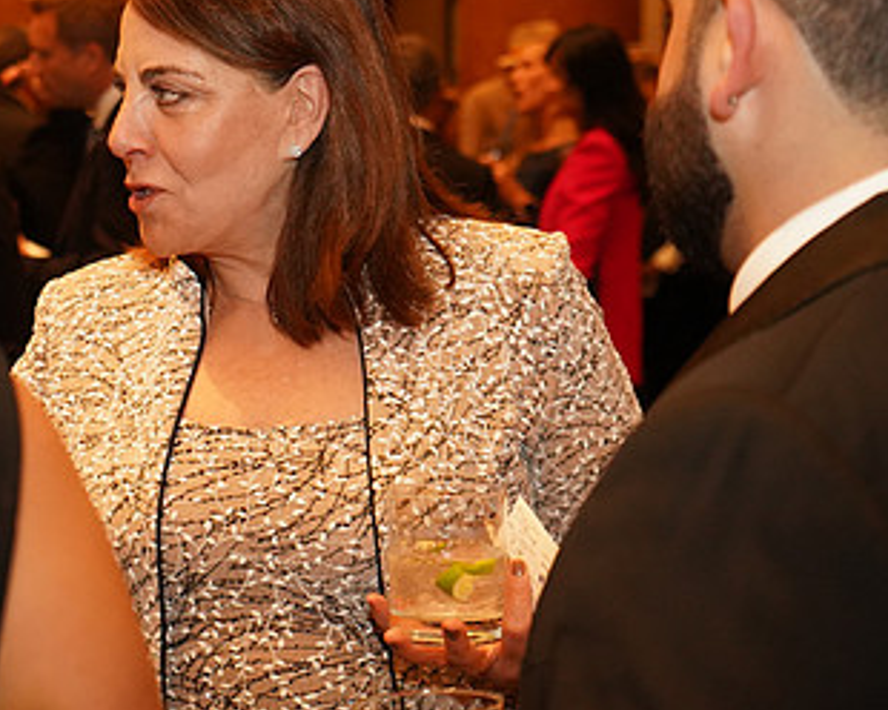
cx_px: 206
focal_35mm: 79
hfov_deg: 23.9
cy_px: 279
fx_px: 2076
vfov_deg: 19.4
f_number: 4
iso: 6400
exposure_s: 1/125
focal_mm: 45
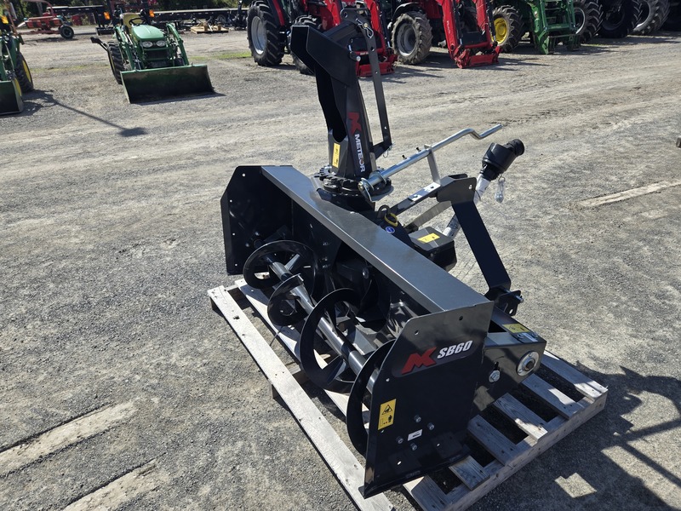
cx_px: 340
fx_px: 452
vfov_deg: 58.9
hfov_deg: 73.9
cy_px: 256
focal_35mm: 23
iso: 25
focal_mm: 5.4
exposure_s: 1/1339
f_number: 1.8
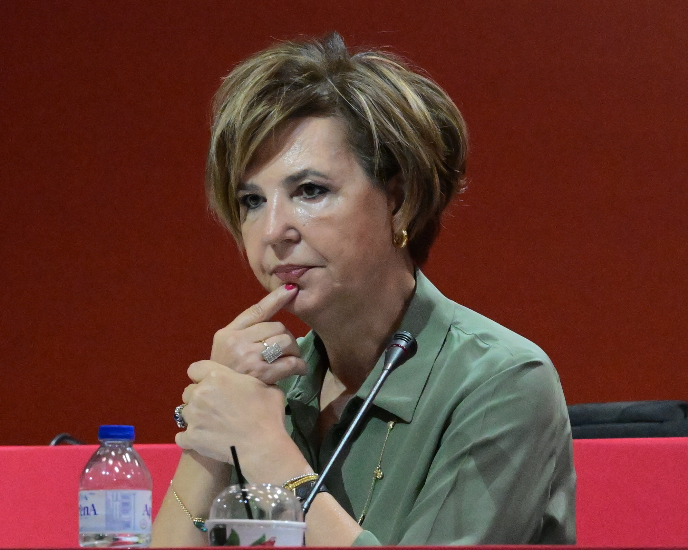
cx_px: 359
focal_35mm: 339
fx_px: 6904
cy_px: 275
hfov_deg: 5.7
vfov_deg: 4.6
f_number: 8
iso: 10000
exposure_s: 1/800
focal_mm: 200
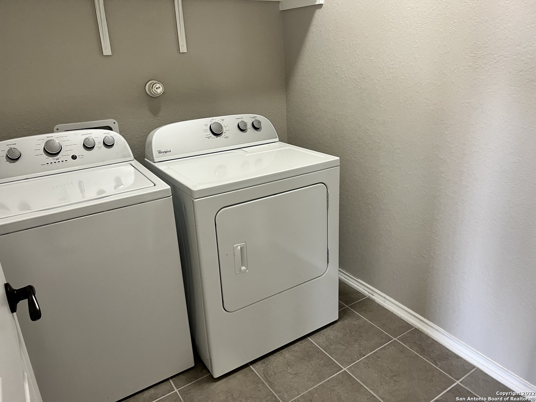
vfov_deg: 53.1
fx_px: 403
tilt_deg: -20.0
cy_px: 201
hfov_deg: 67.3
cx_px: 268
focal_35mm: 26
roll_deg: +3.0
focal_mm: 5.7
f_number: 1.5
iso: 200
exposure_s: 1/60
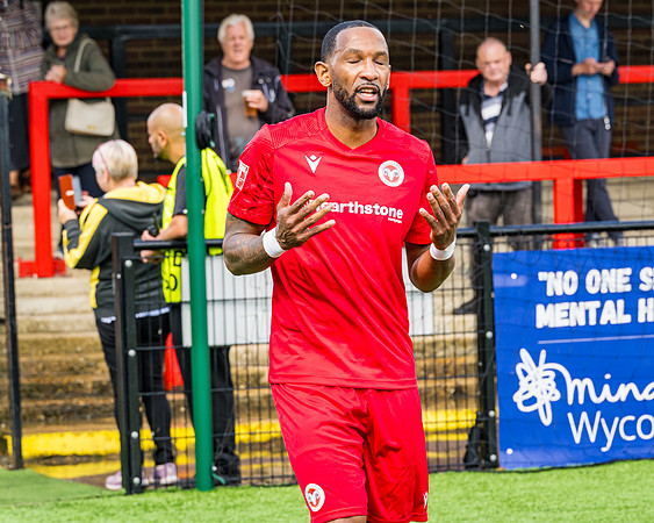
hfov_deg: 10.3
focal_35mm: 188
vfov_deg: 8.2
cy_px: 255
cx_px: 317
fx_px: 3646
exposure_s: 1/500
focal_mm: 104
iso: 200
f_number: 5
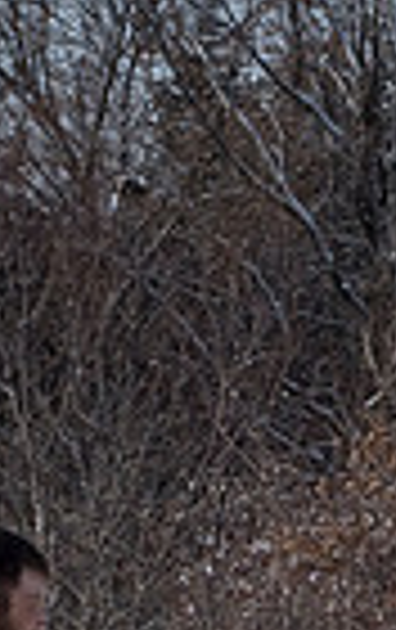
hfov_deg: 3.9
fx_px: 5795
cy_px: 866
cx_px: 702
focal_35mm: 337
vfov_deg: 6.2
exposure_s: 1/1000
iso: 640
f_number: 16
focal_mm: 80
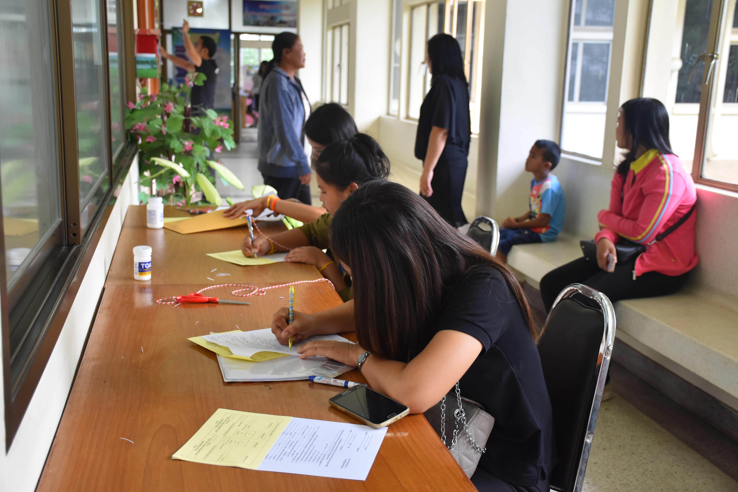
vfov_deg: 29.9
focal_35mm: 45
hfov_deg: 43.6
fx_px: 922
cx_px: 369
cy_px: 246
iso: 720
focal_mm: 30
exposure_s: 1/60
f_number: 4
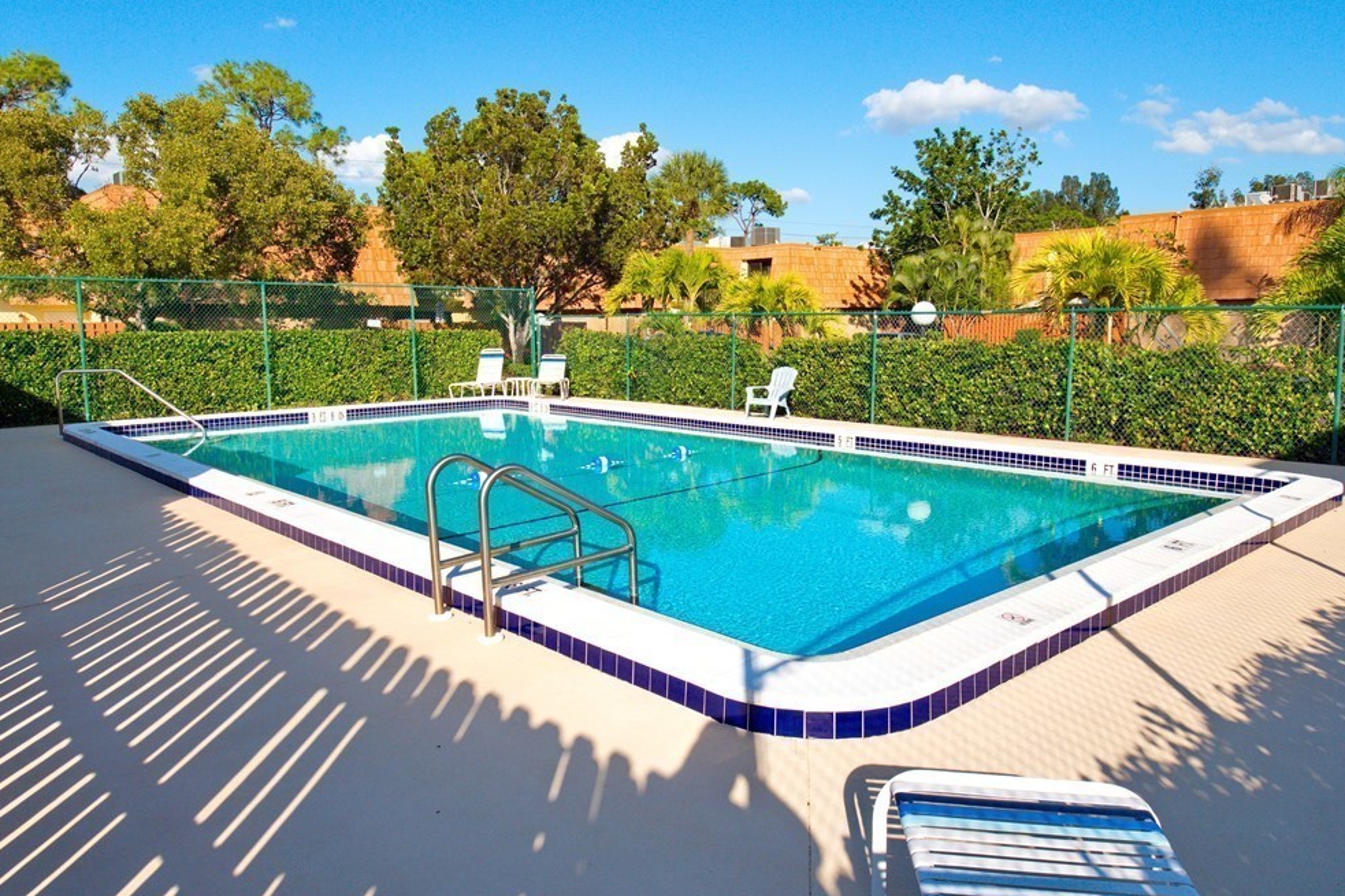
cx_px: 675
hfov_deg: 69.4
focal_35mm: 26
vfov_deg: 49.5
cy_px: 449
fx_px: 971
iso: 200
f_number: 7.1
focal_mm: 12
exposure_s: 1/800
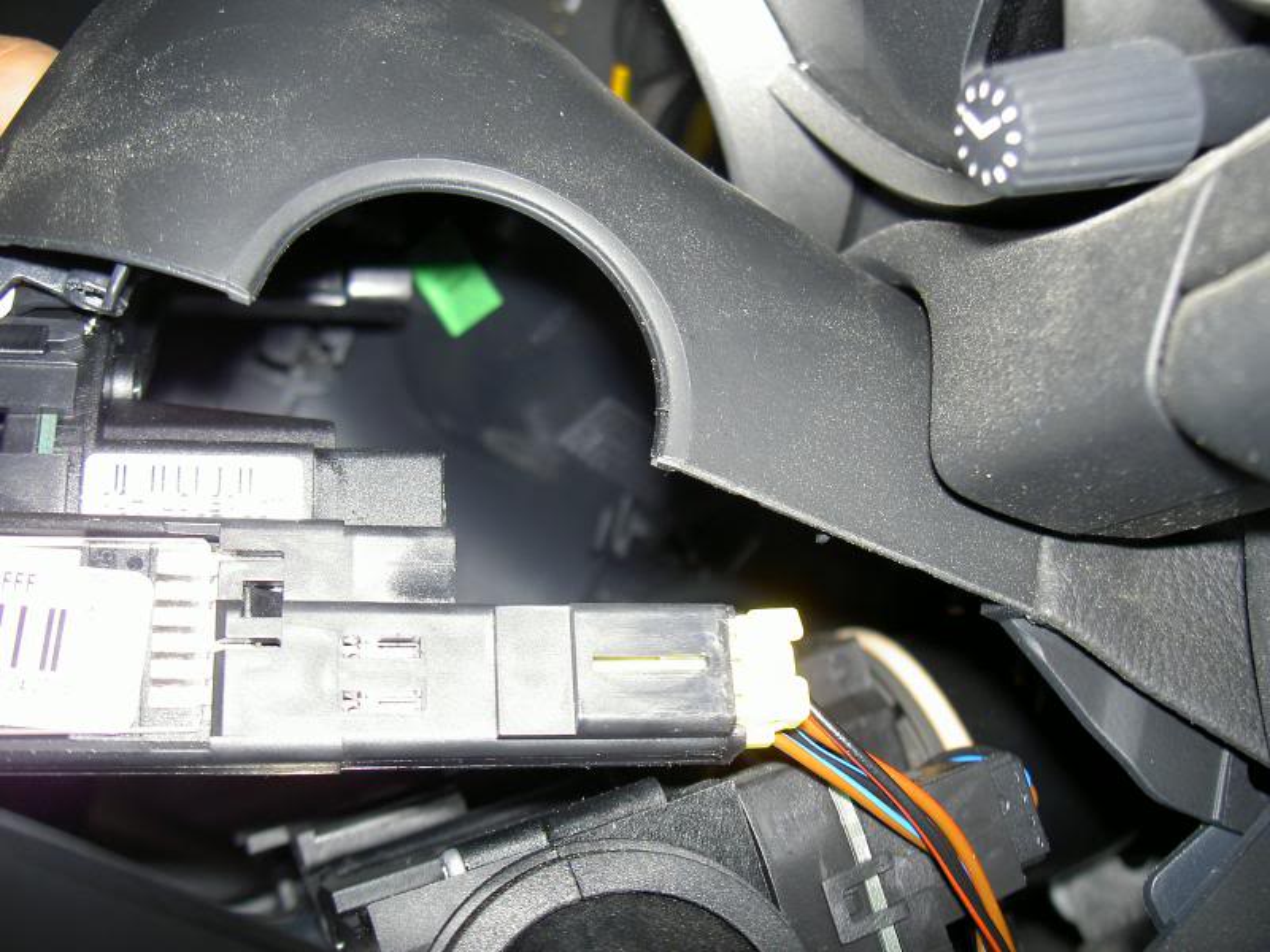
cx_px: 635
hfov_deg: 47.9
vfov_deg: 36.8
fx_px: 1431
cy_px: 476
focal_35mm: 39
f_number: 2.8
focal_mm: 8
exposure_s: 1/60
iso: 100
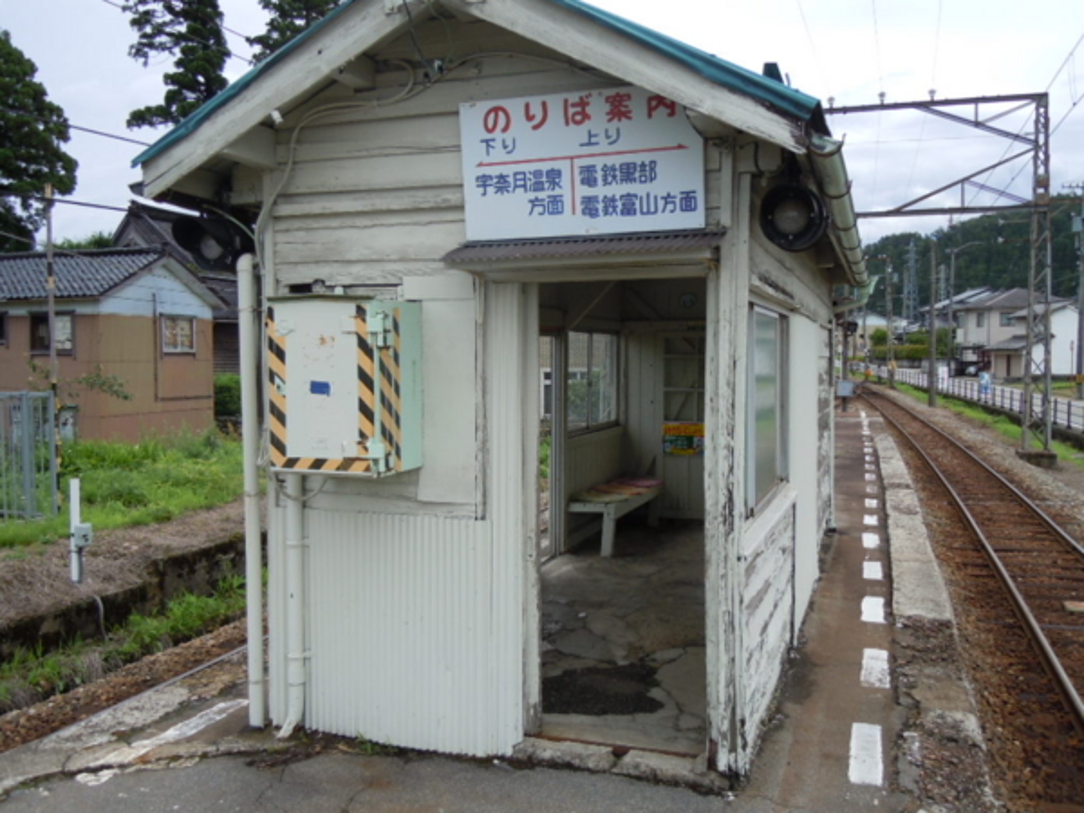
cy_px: 406
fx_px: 939
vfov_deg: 46.8
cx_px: 542
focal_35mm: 30
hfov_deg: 60.0
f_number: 3.5
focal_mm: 5.4
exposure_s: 1/800
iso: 100
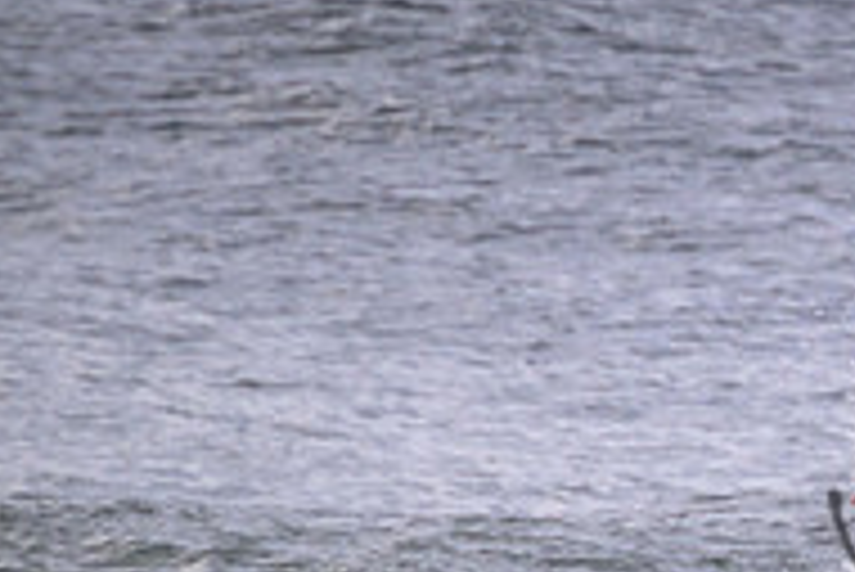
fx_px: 58159
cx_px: 1292
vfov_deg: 0.6
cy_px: 520
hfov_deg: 0.8
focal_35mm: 2447
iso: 1400
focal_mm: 800
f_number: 11
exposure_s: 1/2000
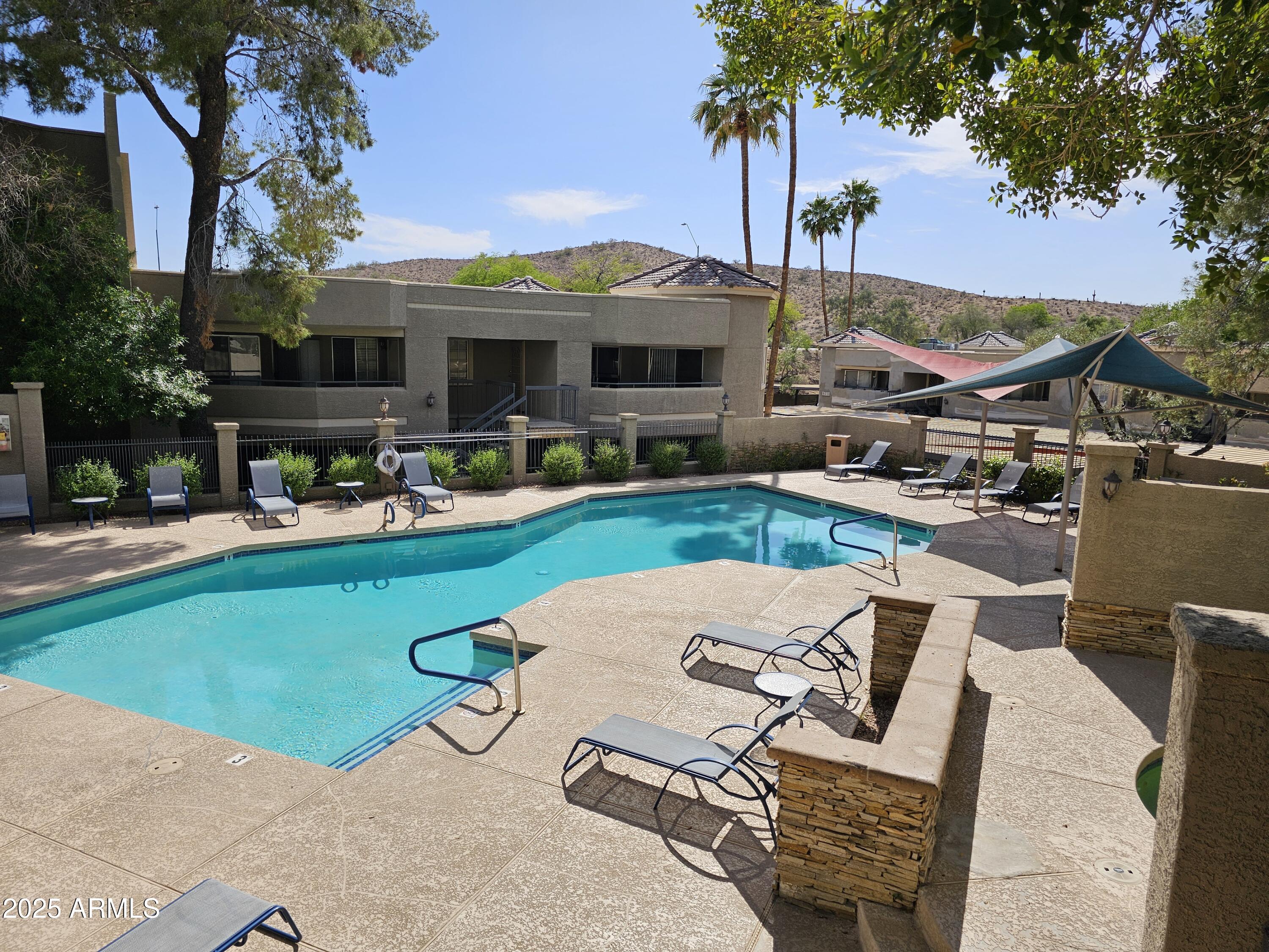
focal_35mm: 23
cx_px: 634
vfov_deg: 58.9
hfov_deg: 73.9
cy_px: 476
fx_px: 843
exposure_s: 1/1030
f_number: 1.7
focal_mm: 6.3
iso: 10
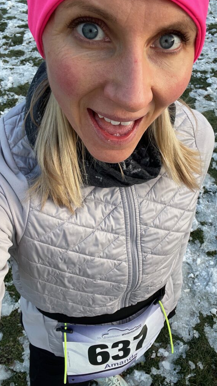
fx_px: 338
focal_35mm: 33
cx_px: 125
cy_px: 192
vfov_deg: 59.5
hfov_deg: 35.5
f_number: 2.2
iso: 50
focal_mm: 2.71
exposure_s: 1/121
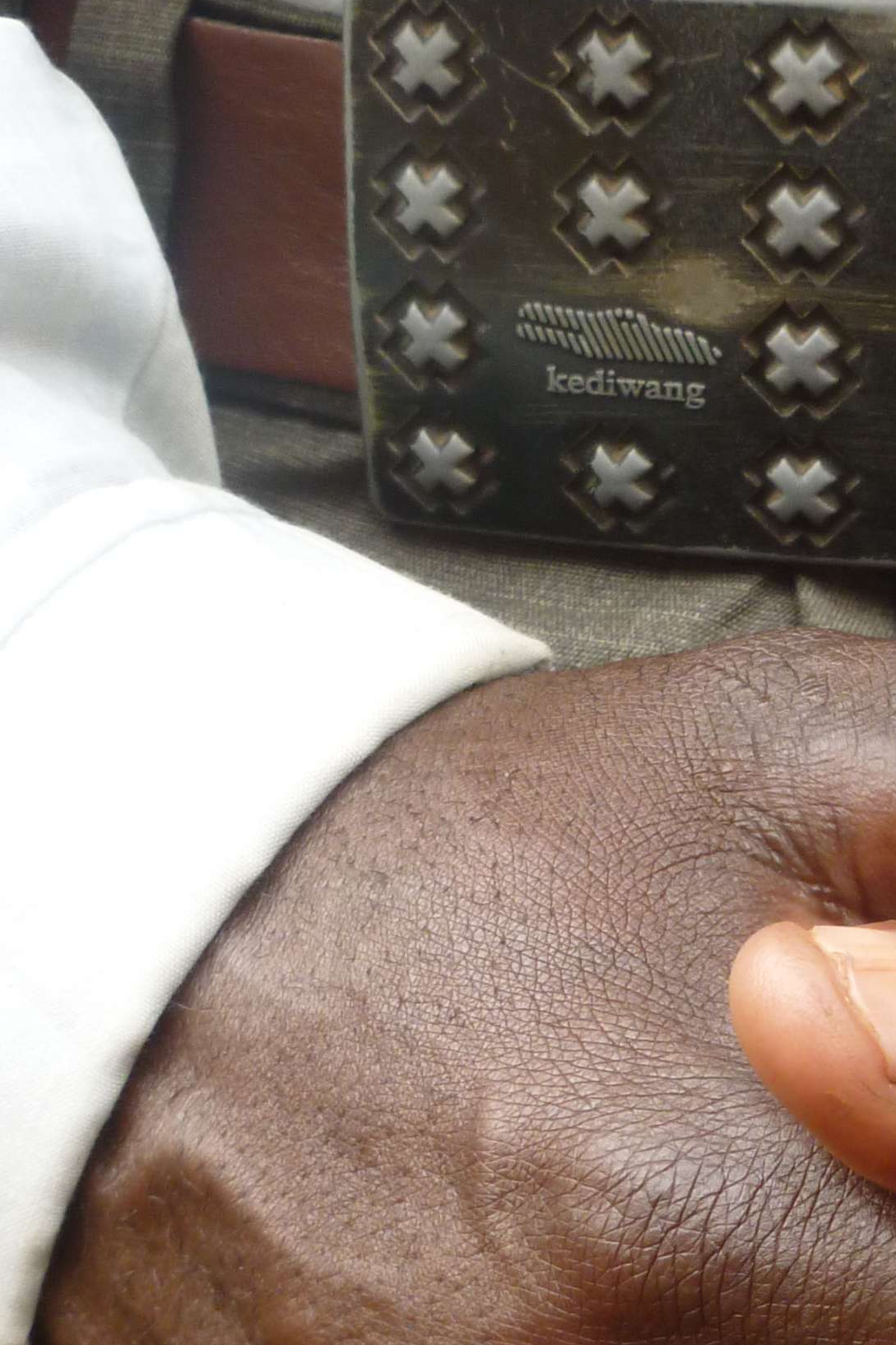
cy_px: 784
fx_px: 3286
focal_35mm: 88
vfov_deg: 23.1
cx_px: 908
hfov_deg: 15.2
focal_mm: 5.4
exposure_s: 1/60
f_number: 3.4
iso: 160
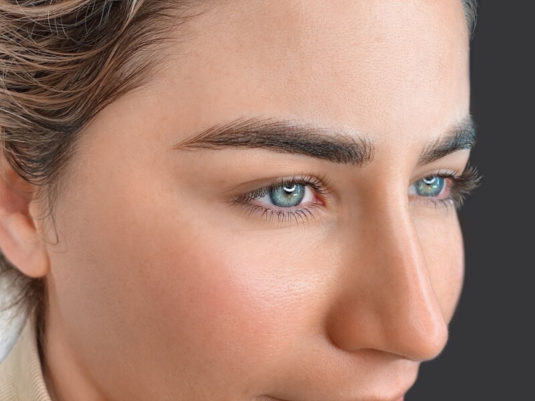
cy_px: 200
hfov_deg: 36.8
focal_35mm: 52
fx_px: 804
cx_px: 268
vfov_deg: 28.0
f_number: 2
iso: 40
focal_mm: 6
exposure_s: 1/120
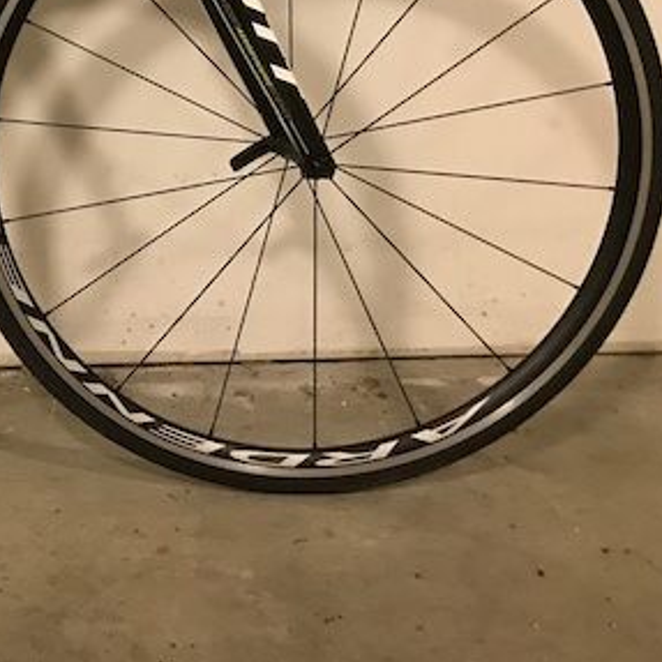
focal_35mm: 69
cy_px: -2
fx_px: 1493
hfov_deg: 22.3
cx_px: -212
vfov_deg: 23.9
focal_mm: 3.99
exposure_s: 1/11
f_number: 1.8
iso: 100
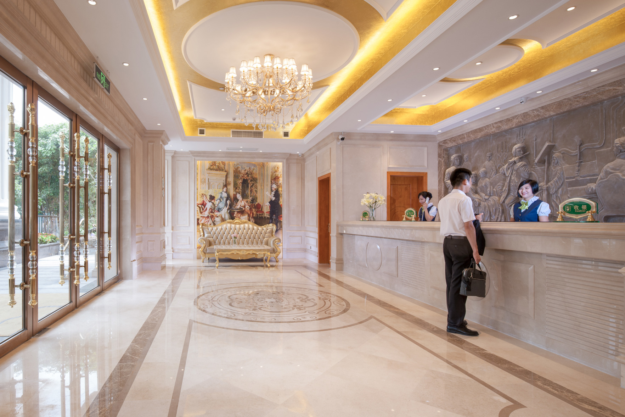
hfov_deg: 86.9
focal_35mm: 19
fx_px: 330
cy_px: 208
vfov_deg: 64.6
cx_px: 312
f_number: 11
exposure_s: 1/13
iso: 200
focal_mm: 19
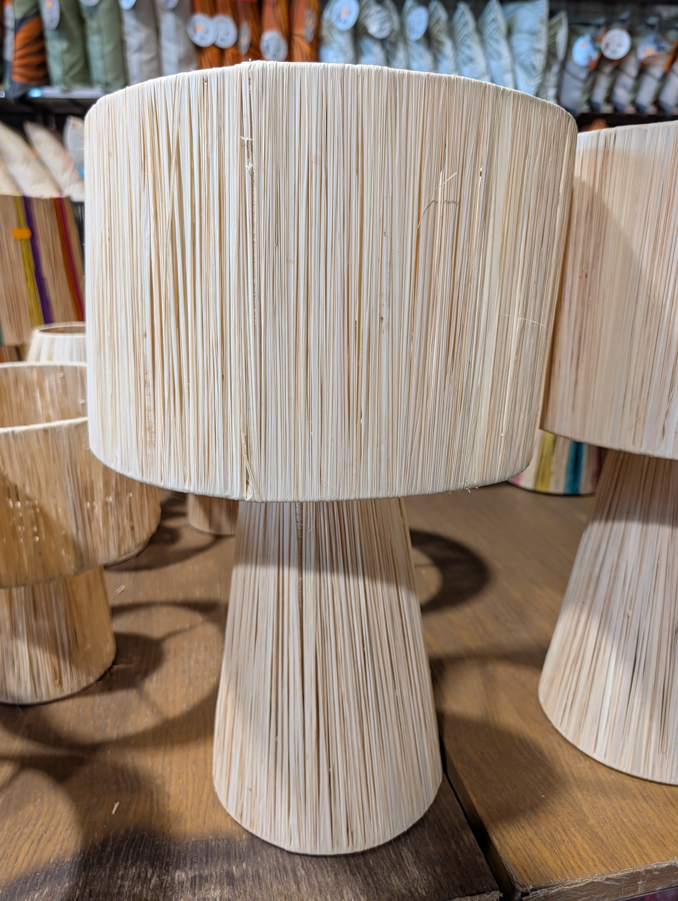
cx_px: 339
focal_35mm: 24
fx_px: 625
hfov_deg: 56.9
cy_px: 450
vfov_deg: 71.5
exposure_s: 1/178
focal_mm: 6.9
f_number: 1.68
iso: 406
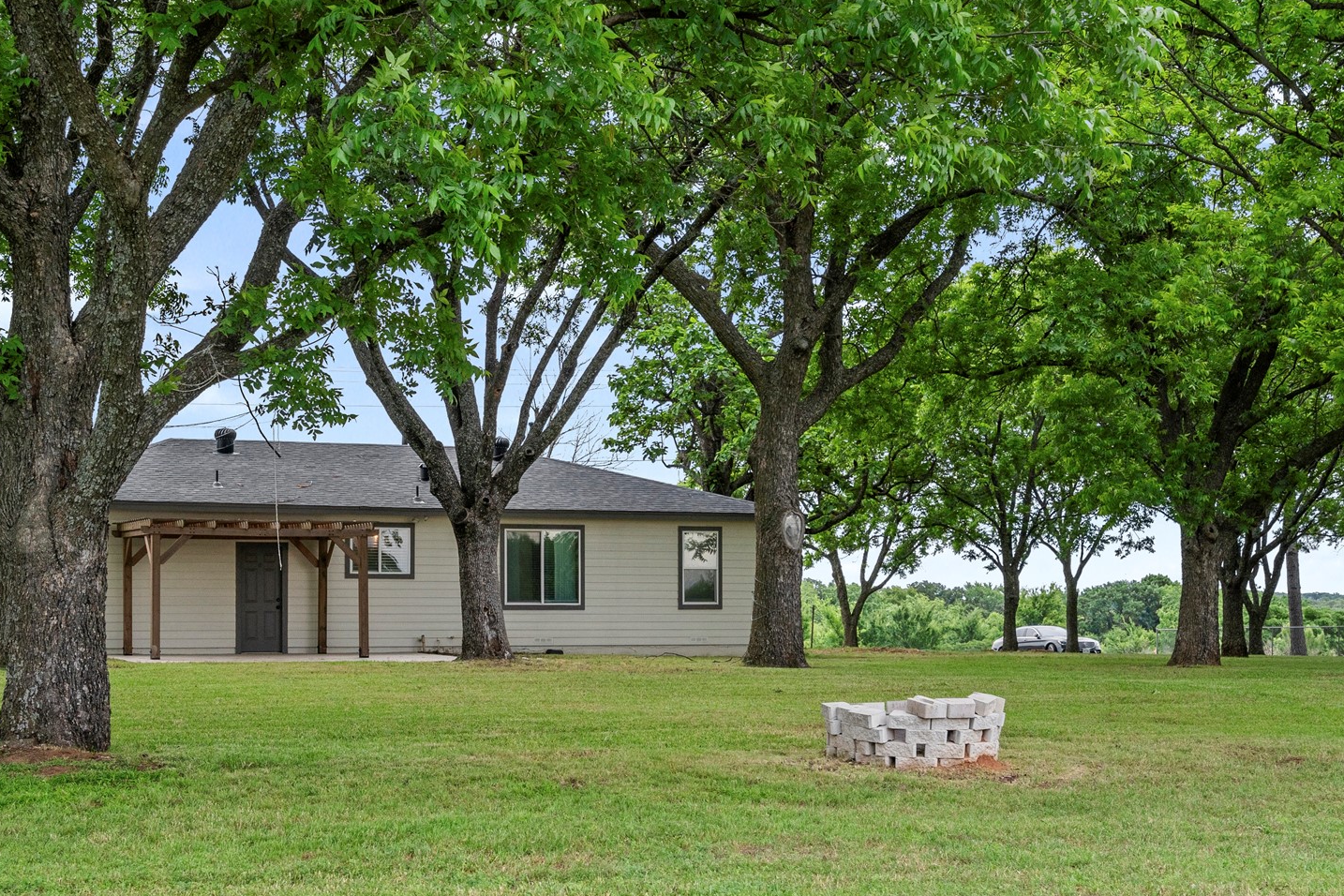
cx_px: 510
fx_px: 1979
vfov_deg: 25.5
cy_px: 450
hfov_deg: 37.3
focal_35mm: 53
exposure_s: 1/200
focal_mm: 35
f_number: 5.6
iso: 400
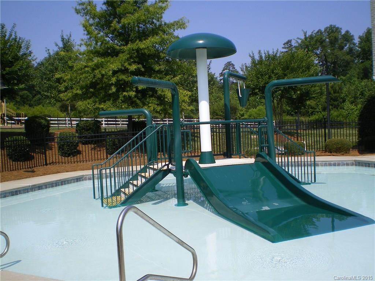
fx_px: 412
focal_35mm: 38
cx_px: 188
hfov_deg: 49.0
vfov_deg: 37.7
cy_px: 140
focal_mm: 6.3
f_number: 4.6
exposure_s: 1/400
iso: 64
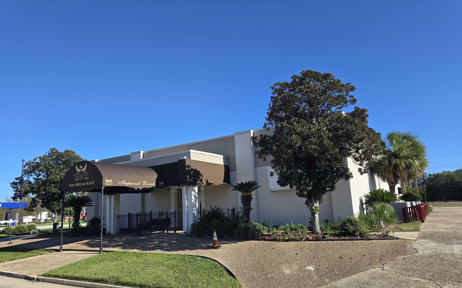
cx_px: 231
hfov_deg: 72.6
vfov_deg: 49.2
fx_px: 315
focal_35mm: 25
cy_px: 160
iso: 50
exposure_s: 1/2921
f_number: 1.8
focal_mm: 5.4
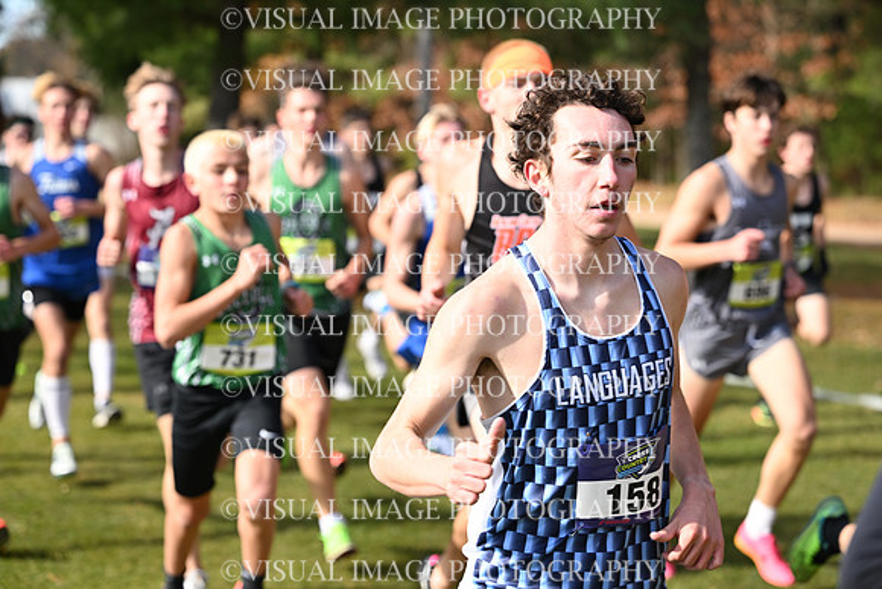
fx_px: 2205
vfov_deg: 15.2
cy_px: 294
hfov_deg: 22.6
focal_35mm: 90
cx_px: 441
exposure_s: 1/1000
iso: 250
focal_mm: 90
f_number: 3.5
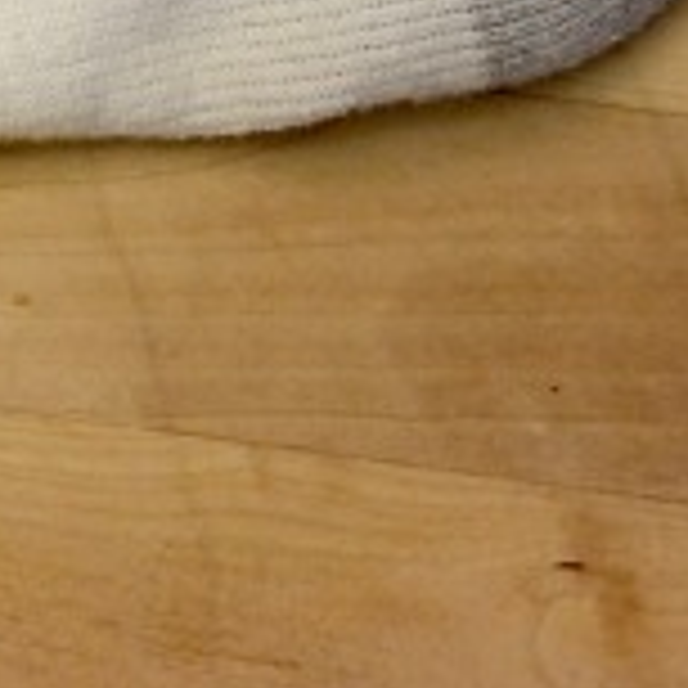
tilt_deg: -70.5
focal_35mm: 117
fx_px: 2631
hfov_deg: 14.5
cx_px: -94
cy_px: -398
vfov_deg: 13.8
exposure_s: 1/60
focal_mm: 4.15
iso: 40
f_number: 2.2
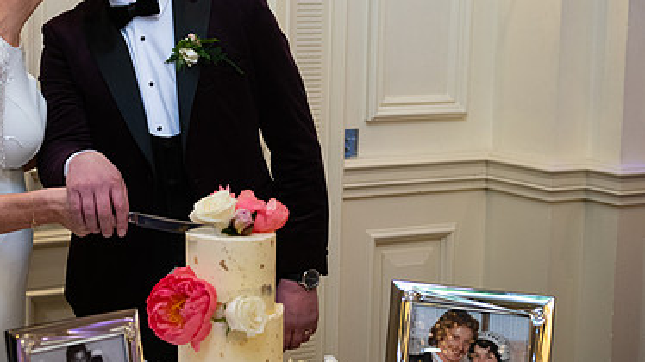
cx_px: 148
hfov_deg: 26.8
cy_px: 153
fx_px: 1333
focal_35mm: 78
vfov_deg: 15.5
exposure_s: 1/160
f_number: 3.5
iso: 800
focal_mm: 48
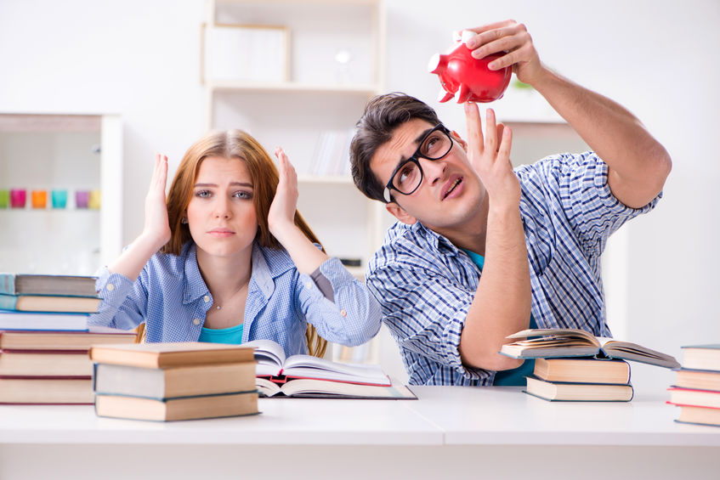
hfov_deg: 19.5
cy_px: 240
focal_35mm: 105
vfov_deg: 13.0
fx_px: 2100
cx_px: 360
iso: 200
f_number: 5.6
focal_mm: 105
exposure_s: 1/100
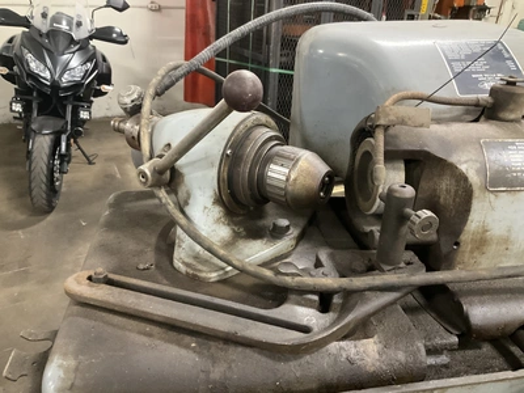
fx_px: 439
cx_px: 262
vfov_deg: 48.2
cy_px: 196
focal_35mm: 29
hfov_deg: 61.7
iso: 320
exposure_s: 1/30
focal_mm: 3
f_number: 1.8
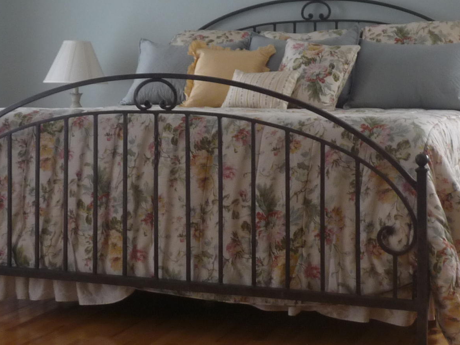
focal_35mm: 69
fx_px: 917
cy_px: 90
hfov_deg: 28.2
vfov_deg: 21.1
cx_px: 251
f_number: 2.8
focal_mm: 4.8
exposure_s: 1/30
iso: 160
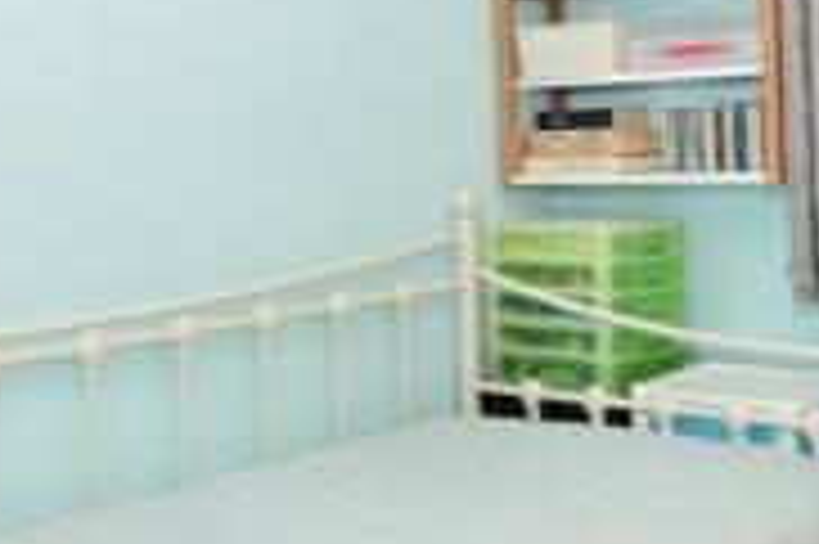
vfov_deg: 24.8
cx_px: 612
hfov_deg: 36.1
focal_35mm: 54
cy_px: 160
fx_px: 1227
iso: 400
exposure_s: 1/200
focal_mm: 10
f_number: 8
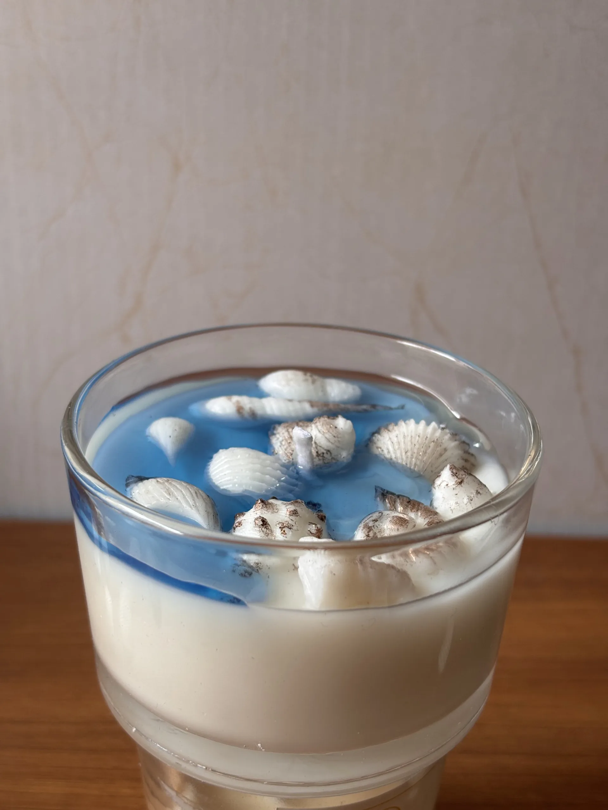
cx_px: 304
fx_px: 1218
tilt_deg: -28.4
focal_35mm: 52
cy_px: 405
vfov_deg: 36.8
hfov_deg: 28.0
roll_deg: -3.0
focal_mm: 5.96
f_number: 1.6
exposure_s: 1/103
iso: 50
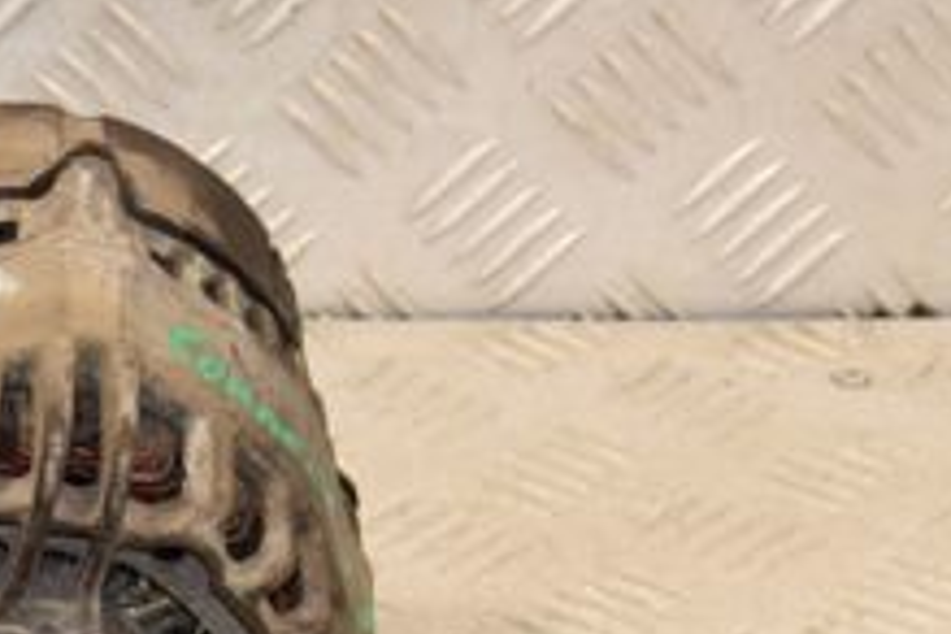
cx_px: 30
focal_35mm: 219
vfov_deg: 6.2
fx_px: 5785
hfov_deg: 9.3
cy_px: 816
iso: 1600
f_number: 7.1
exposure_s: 1/160
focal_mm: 50
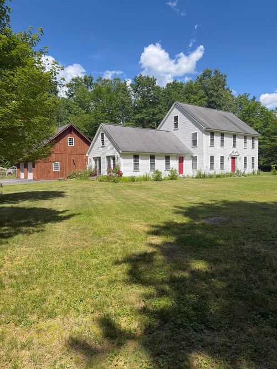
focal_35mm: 24
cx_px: 138
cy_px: 184
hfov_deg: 56.8
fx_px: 256
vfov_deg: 71.6
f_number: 1.78
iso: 100
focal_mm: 6.76
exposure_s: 1/2053
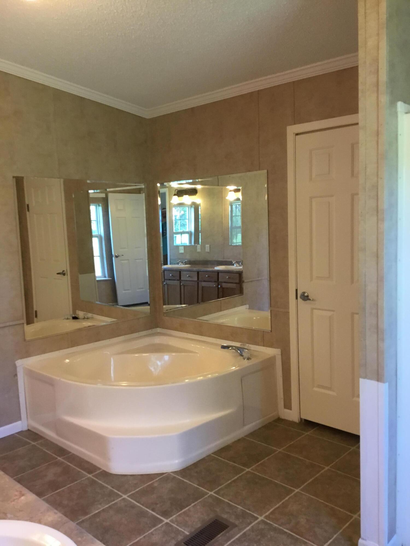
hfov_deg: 45.4
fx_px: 490
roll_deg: +3.6
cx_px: 205
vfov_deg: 58.4
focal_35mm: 31
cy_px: 273
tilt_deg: -5.5
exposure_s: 1/30
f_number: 2.4
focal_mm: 3.3
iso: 100
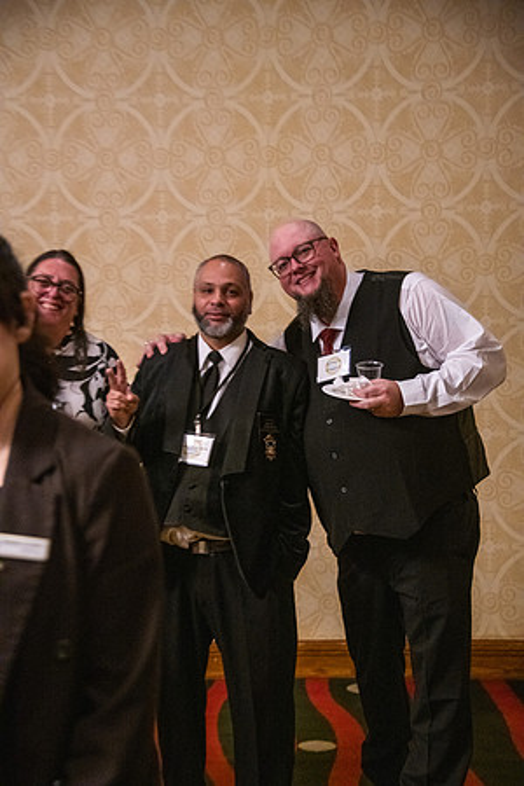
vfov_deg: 23.9
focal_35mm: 85
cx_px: 262
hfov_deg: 16.1
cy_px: 393
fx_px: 1856
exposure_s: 1/50
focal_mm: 85
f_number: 5
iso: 4000
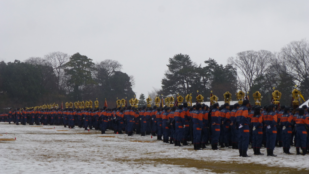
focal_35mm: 77
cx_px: 155
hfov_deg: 27.5
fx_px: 631
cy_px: 104
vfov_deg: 15.7
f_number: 5
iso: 100
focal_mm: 12.5
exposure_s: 1/100
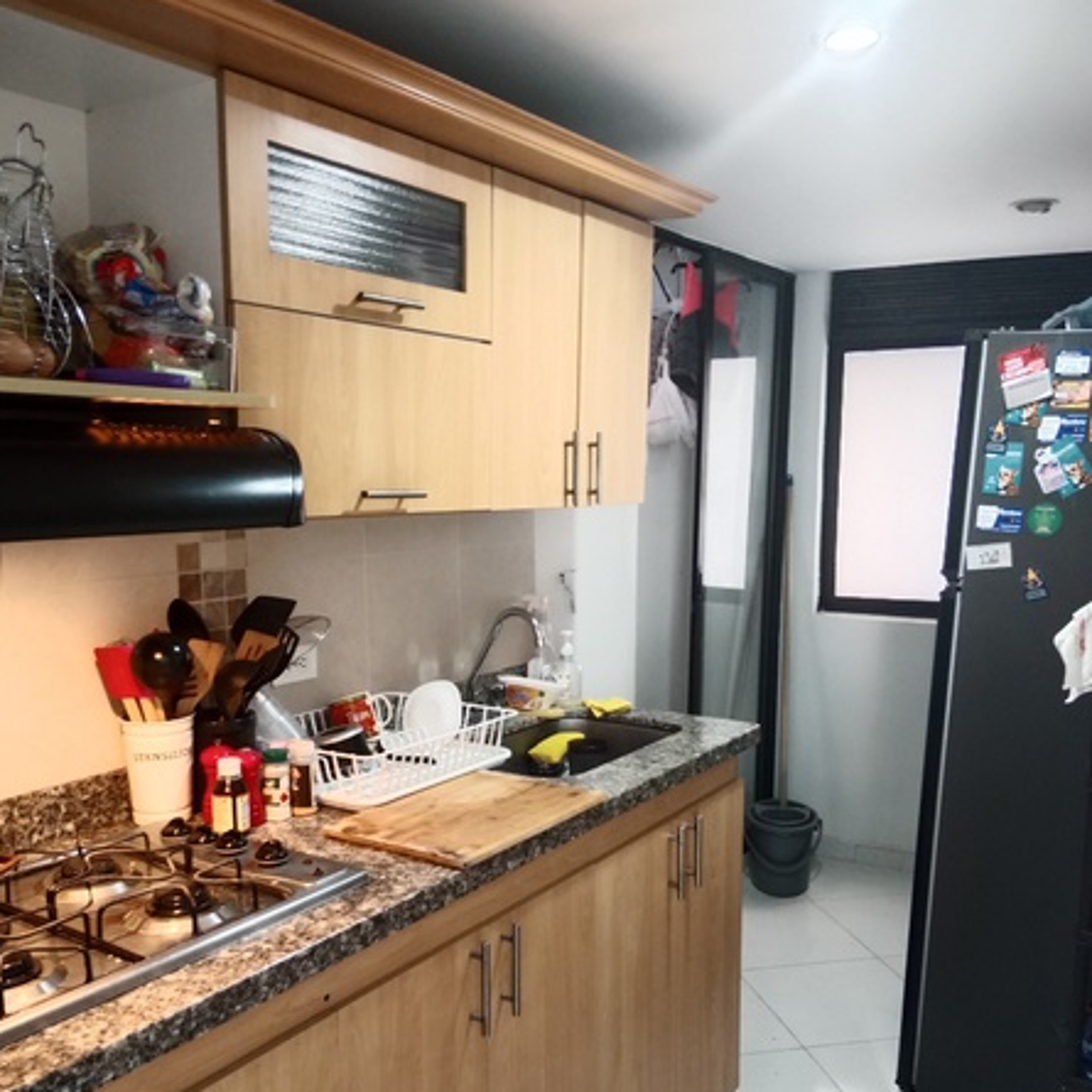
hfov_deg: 52.5
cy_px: 650
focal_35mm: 31
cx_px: 545
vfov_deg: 52.2
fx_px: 1106
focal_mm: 3.96
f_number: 1.8
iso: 1725
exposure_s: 1/16.7
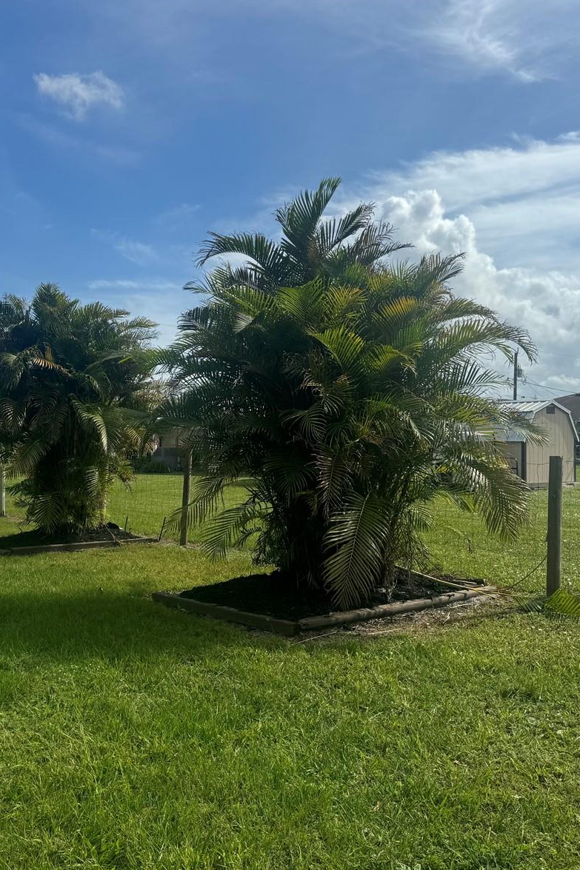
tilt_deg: -0.4
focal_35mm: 34
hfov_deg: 38.6
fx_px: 822
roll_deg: +1.7
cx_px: 212
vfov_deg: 55.8
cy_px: 434
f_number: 1.78
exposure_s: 1/7937
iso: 80
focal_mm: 6.76
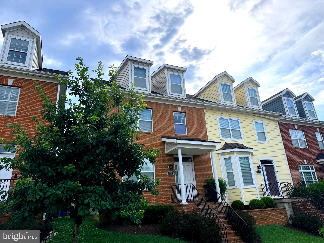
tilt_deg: +22.2
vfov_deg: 56.8
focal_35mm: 24
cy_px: 122
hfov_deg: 71.6
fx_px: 225
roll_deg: +2.2
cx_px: 162
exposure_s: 1/6711
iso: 100
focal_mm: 6.76
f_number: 1.78
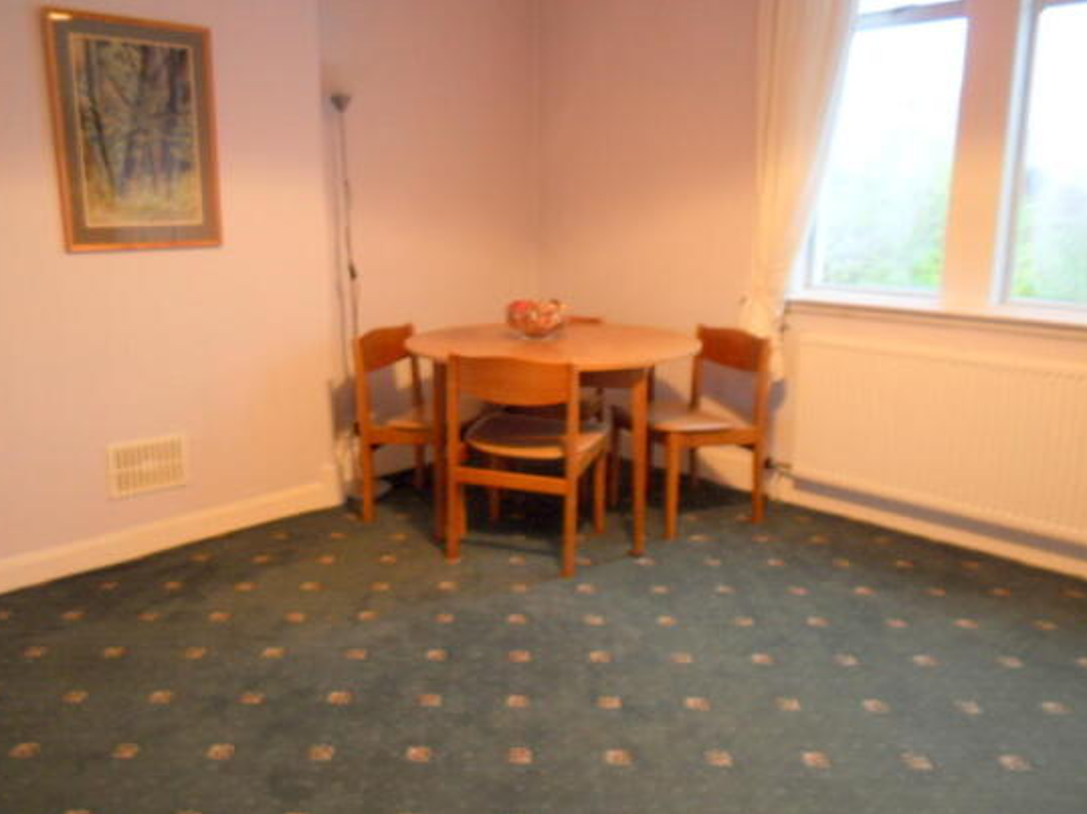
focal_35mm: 26
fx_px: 816
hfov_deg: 67.3
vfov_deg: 53.0
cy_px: 377
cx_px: 532
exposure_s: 1/1.43
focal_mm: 4.2
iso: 80
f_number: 3.3
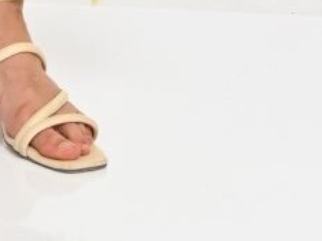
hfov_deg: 5.7
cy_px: -757
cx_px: -101
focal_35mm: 345
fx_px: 3208
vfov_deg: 4.0
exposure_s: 1/160
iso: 320
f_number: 8
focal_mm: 52
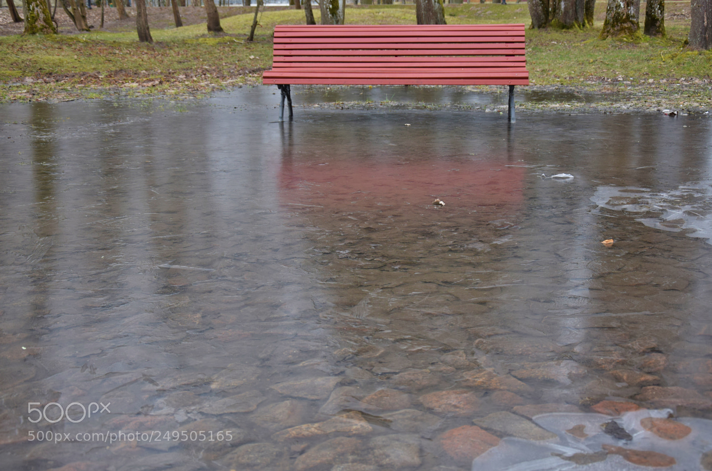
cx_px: 356
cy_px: 236
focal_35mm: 48
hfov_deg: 41.2
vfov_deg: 27.9
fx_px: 947
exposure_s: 1/320
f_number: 4.5
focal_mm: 32
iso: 400
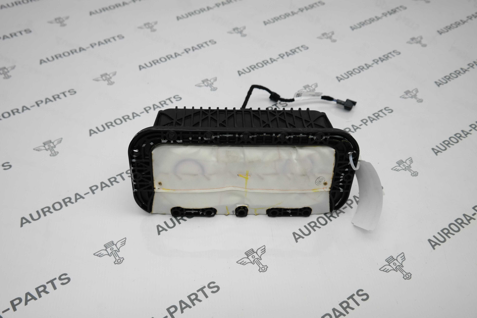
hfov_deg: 53.1
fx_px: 477
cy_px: 159
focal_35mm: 36
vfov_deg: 36.9
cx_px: 238
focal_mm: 24
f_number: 4
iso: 200
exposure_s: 1/100
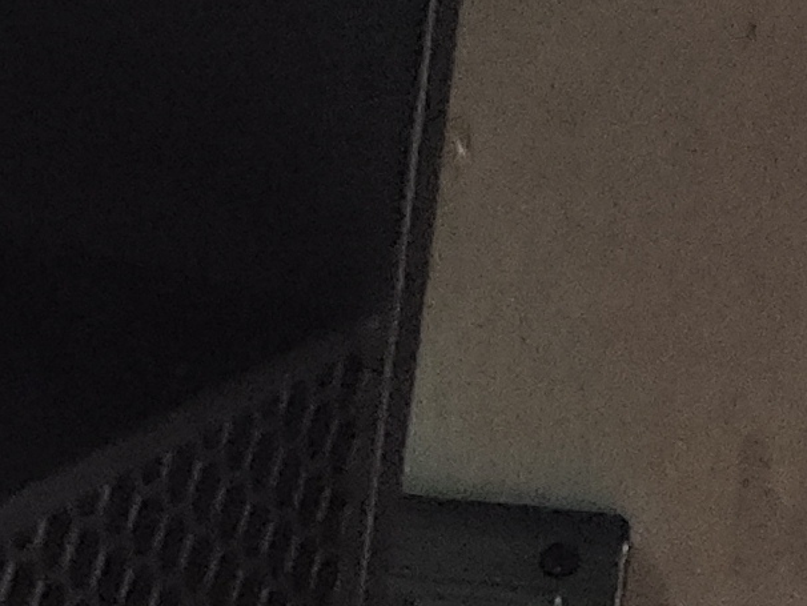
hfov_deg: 8.5
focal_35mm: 183
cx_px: -1854
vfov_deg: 8.0
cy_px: 725
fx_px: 4268
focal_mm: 4.68
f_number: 1.8
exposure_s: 1/25
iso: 477
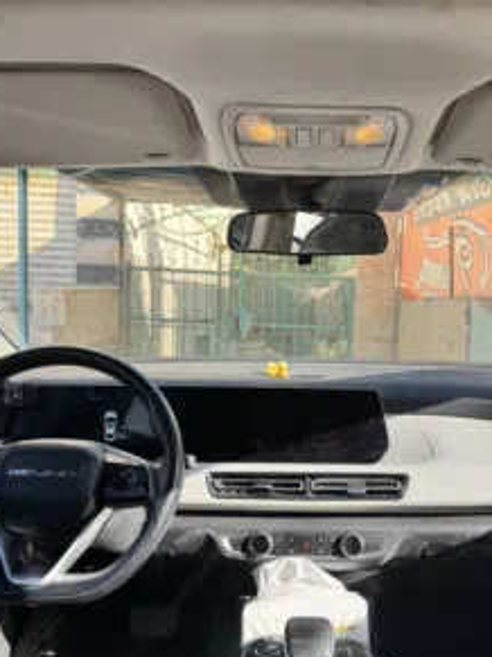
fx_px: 626
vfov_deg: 55.1
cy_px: 379
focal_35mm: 33
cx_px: 307
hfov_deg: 42.6
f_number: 1.78
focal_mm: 6.76
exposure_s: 1/792
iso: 80
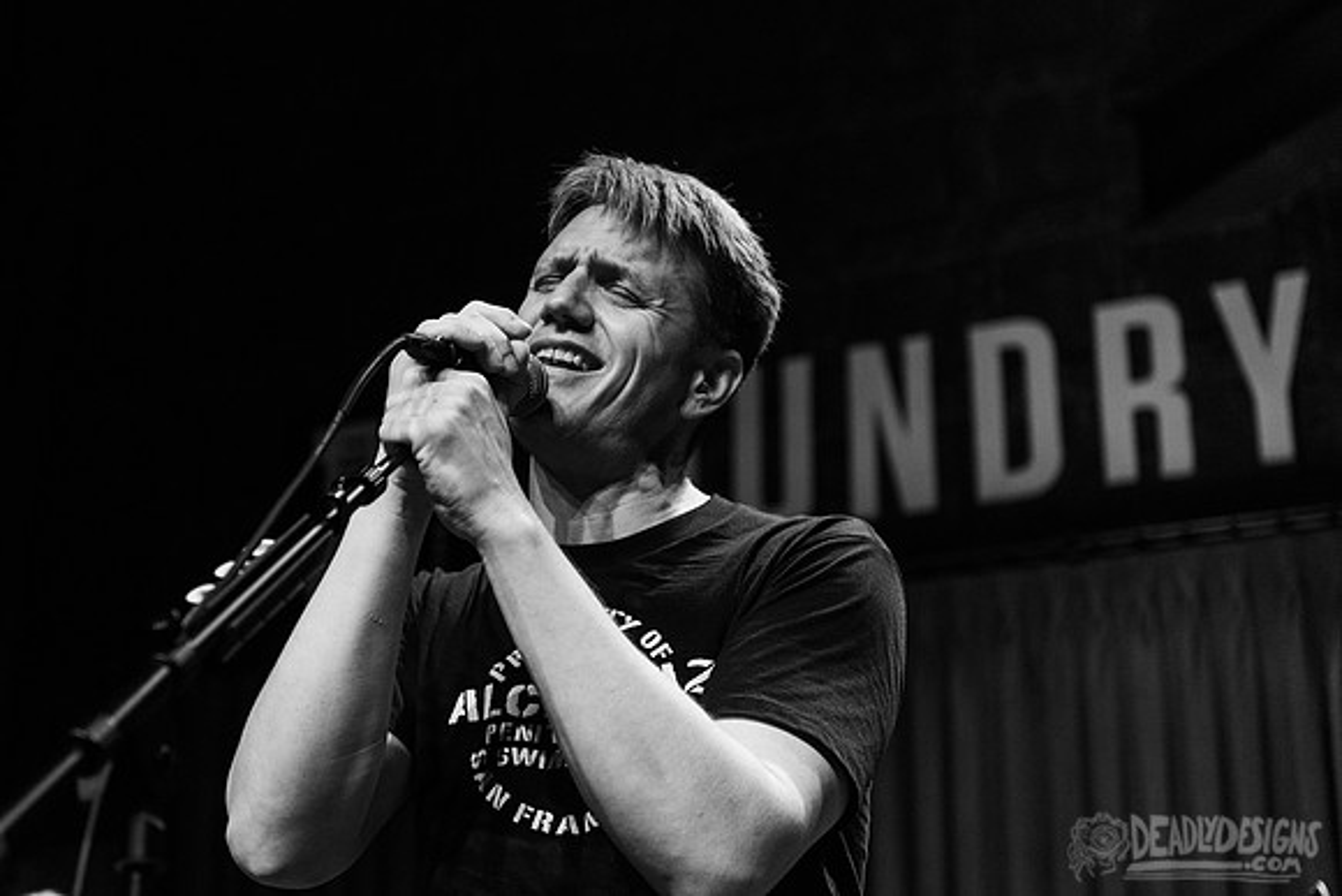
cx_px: 585
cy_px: 390
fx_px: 2524
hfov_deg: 29.7
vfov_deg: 20.1
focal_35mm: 68
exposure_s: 1/125
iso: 2000
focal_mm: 60
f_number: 3.2
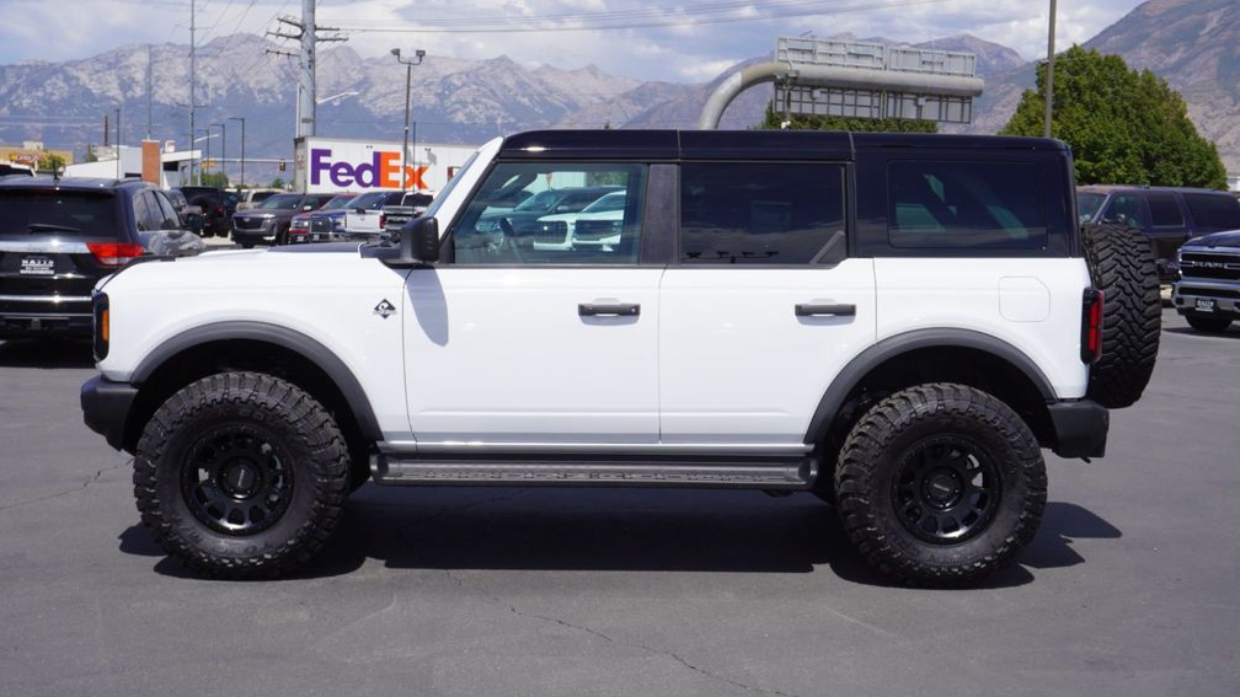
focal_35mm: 50
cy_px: 387
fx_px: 1629
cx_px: 621
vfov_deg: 24.2
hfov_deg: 41.7
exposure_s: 1/200
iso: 100
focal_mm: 31
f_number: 11
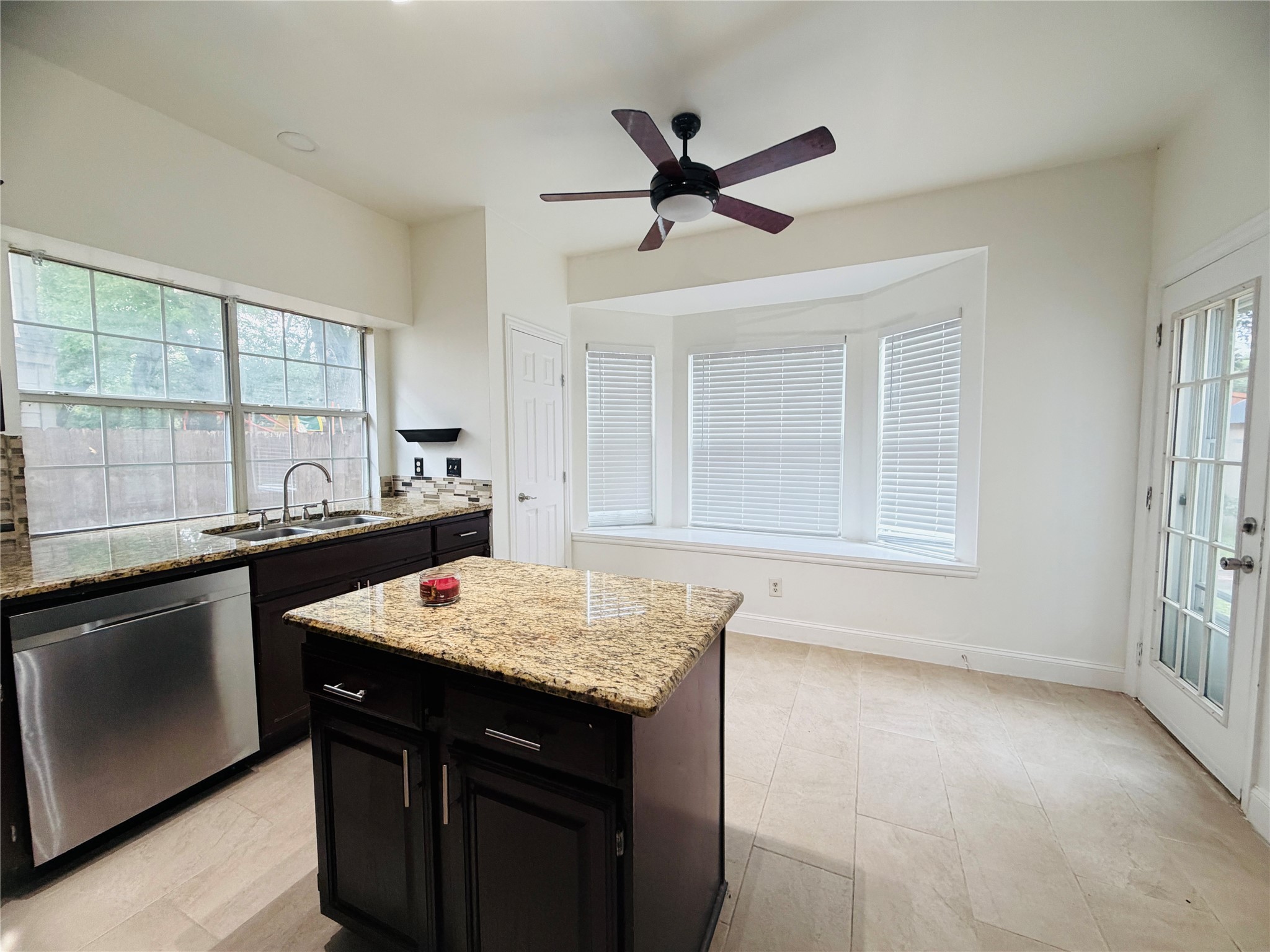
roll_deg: +0.2
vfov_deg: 85.7
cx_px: 635
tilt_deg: -4.7
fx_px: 514
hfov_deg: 102.1
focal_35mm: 14
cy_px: 476
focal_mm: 2.22
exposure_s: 1/60
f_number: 2.2
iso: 250
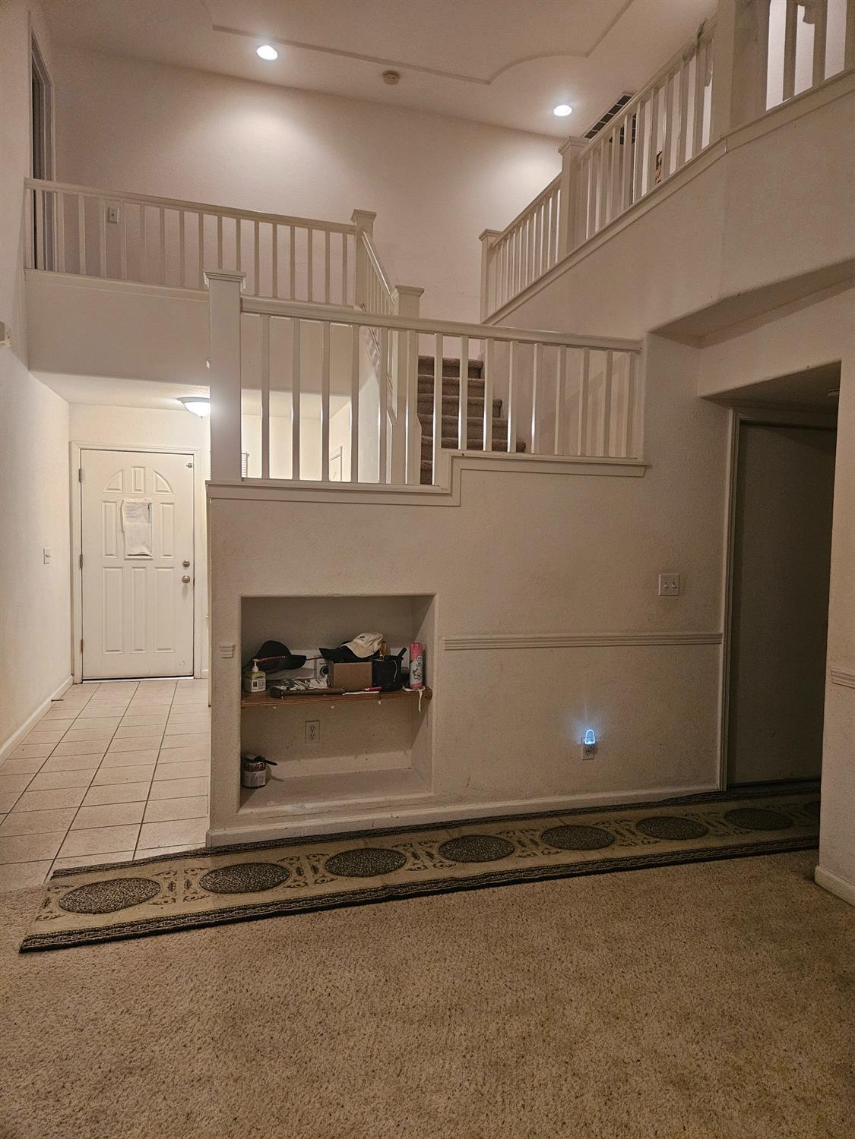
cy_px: 570
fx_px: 757
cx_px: 428
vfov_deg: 73.9
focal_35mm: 23
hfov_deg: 58.9
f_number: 1.8
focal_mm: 5.4
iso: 640
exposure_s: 1/120
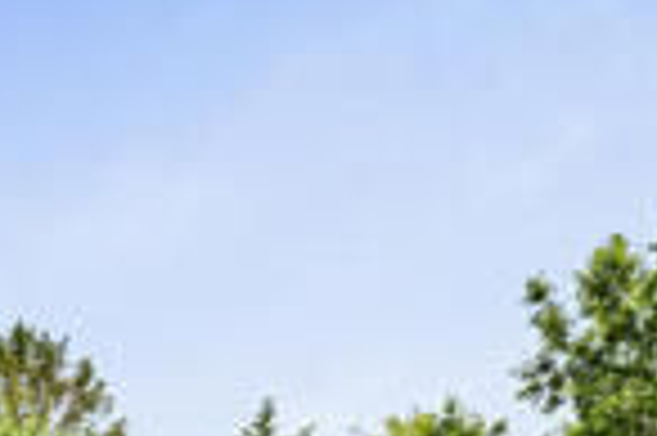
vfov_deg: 14.5
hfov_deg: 21.4
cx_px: -308
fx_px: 1477
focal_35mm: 81
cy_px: 820
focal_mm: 12
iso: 400
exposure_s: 1/2000
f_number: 8
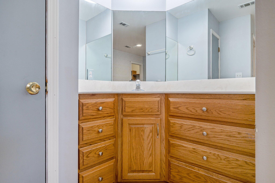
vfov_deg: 61.8
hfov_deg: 84.0
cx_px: 138
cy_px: 92
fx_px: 153
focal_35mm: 20
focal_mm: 20
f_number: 9
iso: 500
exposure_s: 1/25
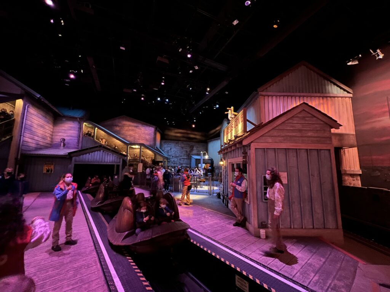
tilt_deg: +7.4
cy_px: 146
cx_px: 195
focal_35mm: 13
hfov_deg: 106.2
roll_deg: -0.4
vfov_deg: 89.9
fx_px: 146
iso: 800
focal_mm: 1.57
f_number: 1.8
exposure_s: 1/12
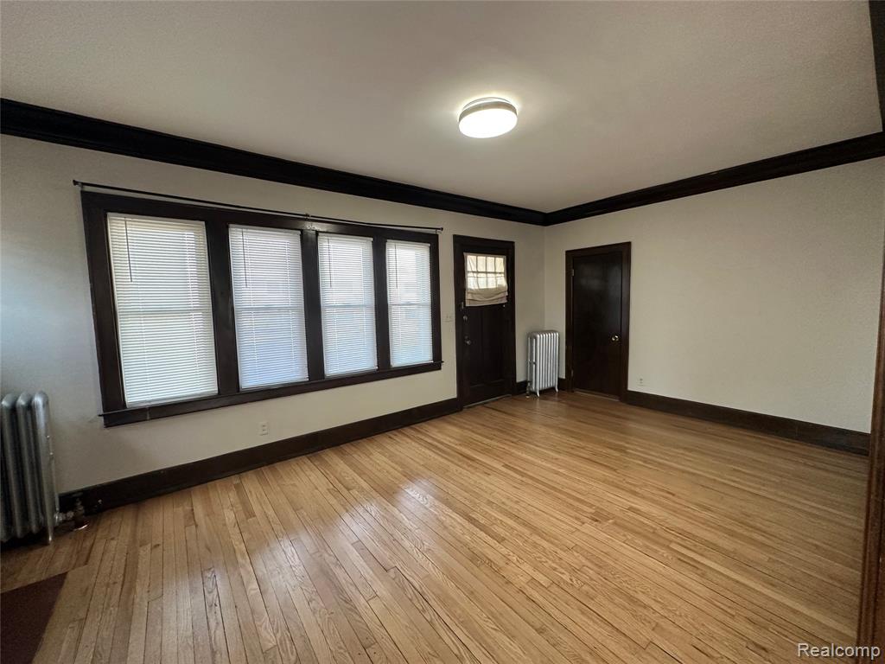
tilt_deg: -5.0
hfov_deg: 102.1
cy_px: 332
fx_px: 358
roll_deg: +1.0
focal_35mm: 14
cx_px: 442
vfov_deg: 85.7
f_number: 2.2
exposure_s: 1/120
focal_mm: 2.22
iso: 250
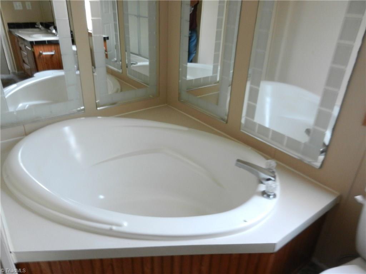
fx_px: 264
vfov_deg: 54.9
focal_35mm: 25
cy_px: 137
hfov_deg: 69.4
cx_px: 183
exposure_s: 1/2.5
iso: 400
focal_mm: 4.5
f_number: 3.5
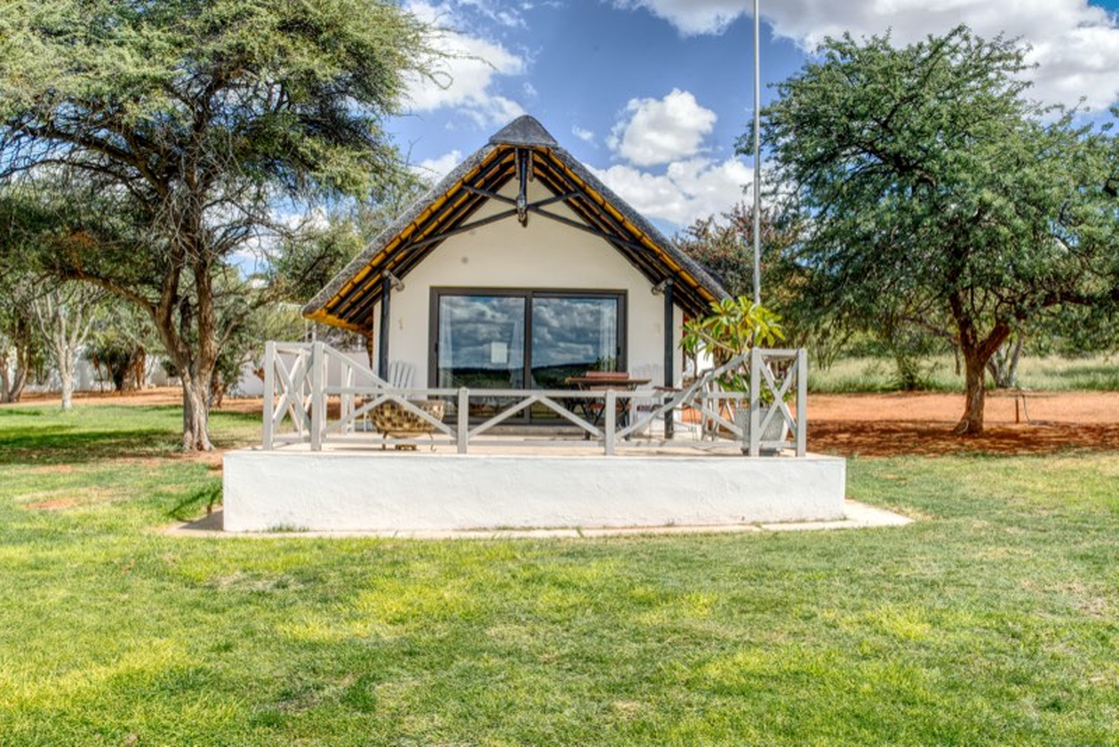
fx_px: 964
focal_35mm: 31
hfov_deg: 60.3
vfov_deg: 42.4
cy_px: 374
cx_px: 560
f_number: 20
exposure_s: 1/100
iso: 200
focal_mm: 21
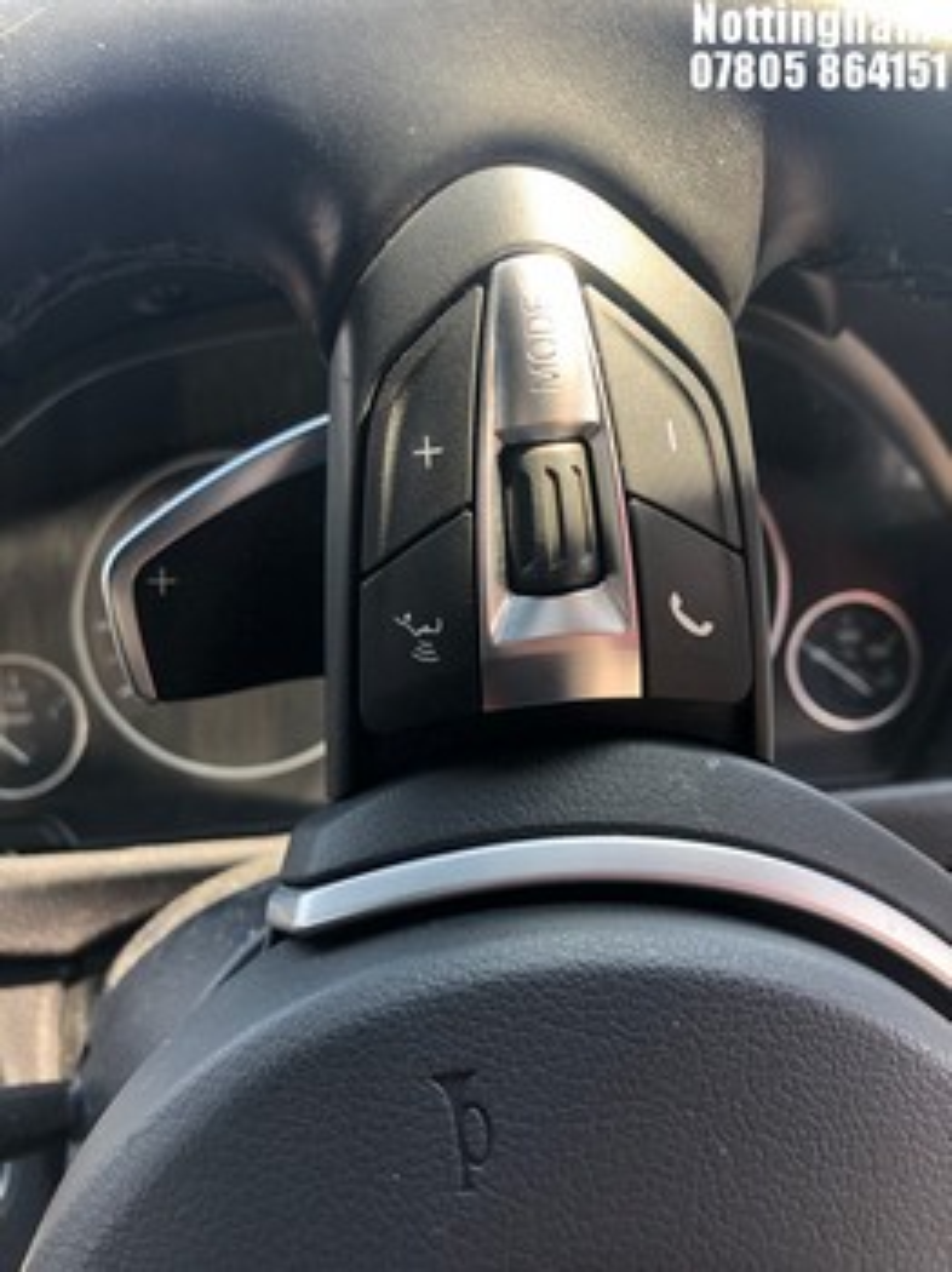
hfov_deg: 49.7
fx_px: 1028
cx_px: 476
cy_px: 636
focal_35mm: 28
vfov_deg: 63.5
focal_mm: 4
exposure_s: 1/120
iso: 64
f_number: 1.8
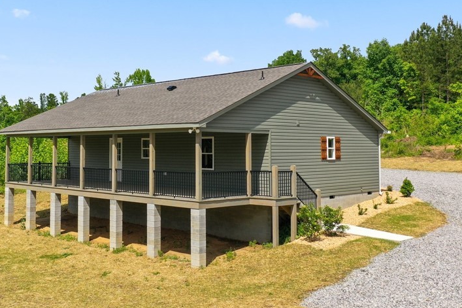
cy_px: 108
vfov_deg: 31.0
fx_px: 552
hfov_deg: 45.3
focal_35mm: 43
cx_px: 192
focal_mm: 10.26
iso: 100
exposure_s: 1/80
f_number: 4
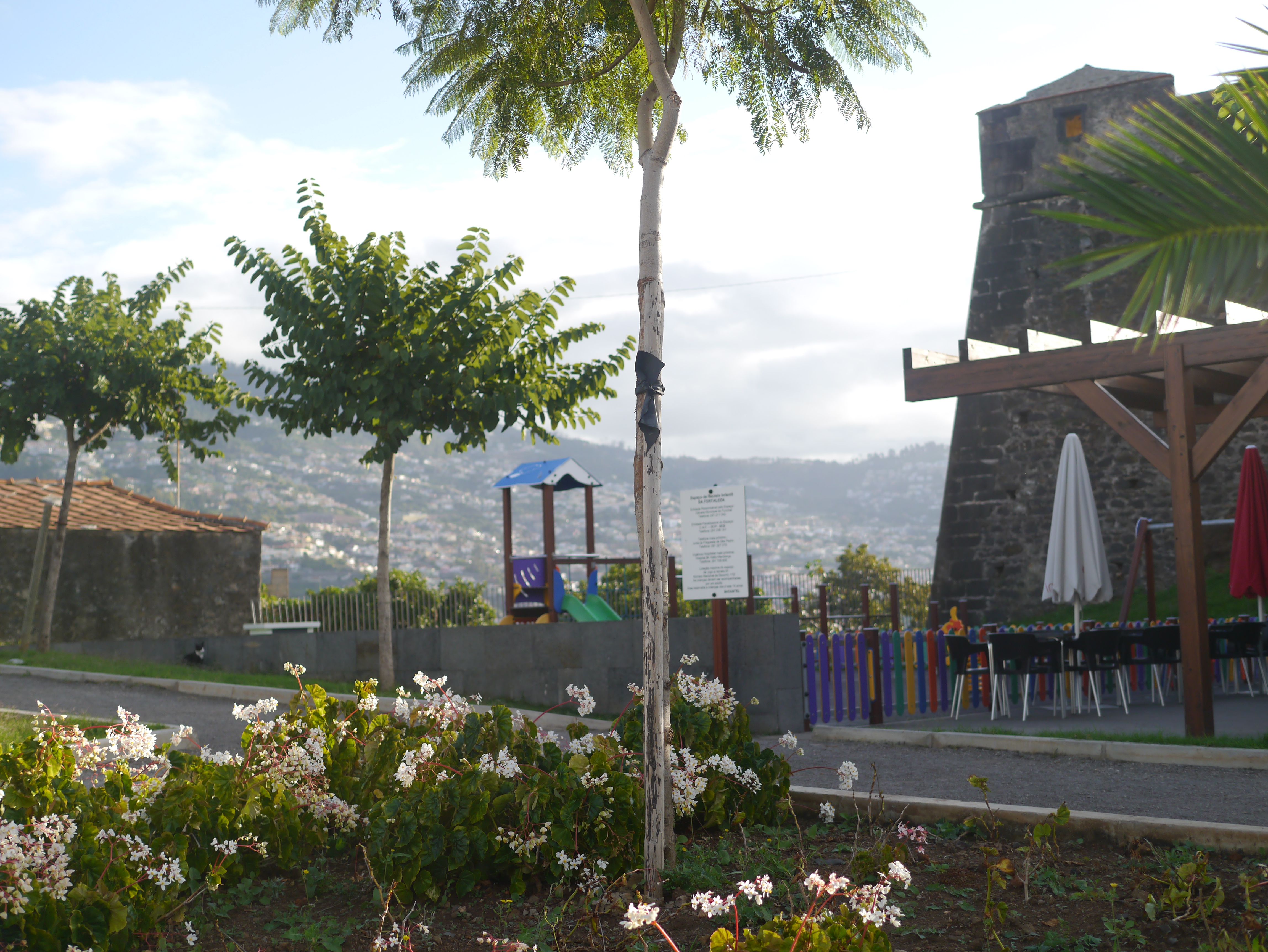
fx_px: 1832
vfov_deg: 29.1
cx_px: 634
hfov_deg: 38.2
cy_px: 476
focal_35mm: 50
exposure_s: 1/1600
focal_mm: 25
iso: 160
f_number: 2.2
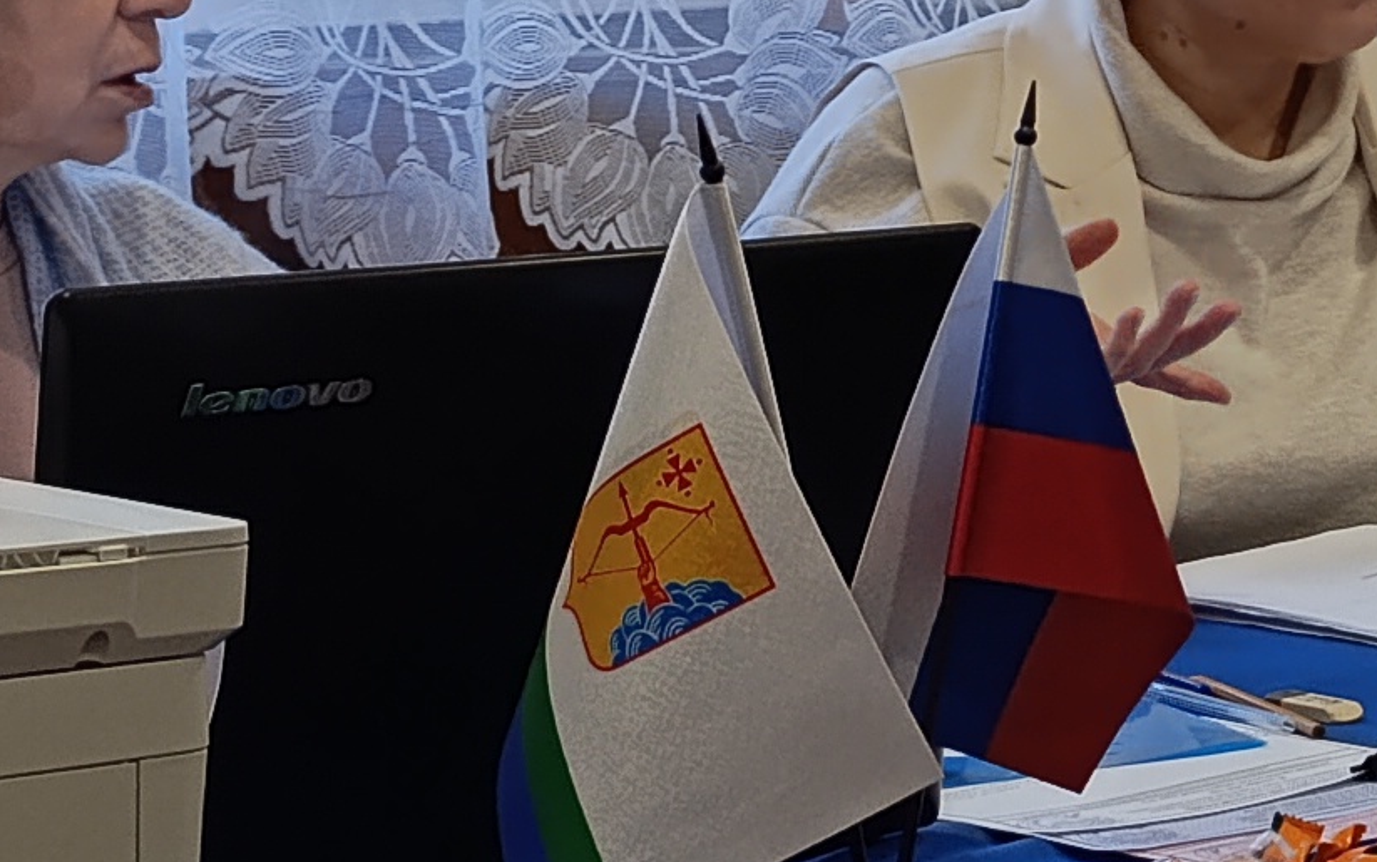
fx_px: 4542
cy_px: 90
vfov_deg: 10.8
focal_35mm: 121
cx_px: 1723
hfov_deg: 16.4
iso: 800
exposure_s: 1/100
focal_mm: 6.14
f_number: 1.65
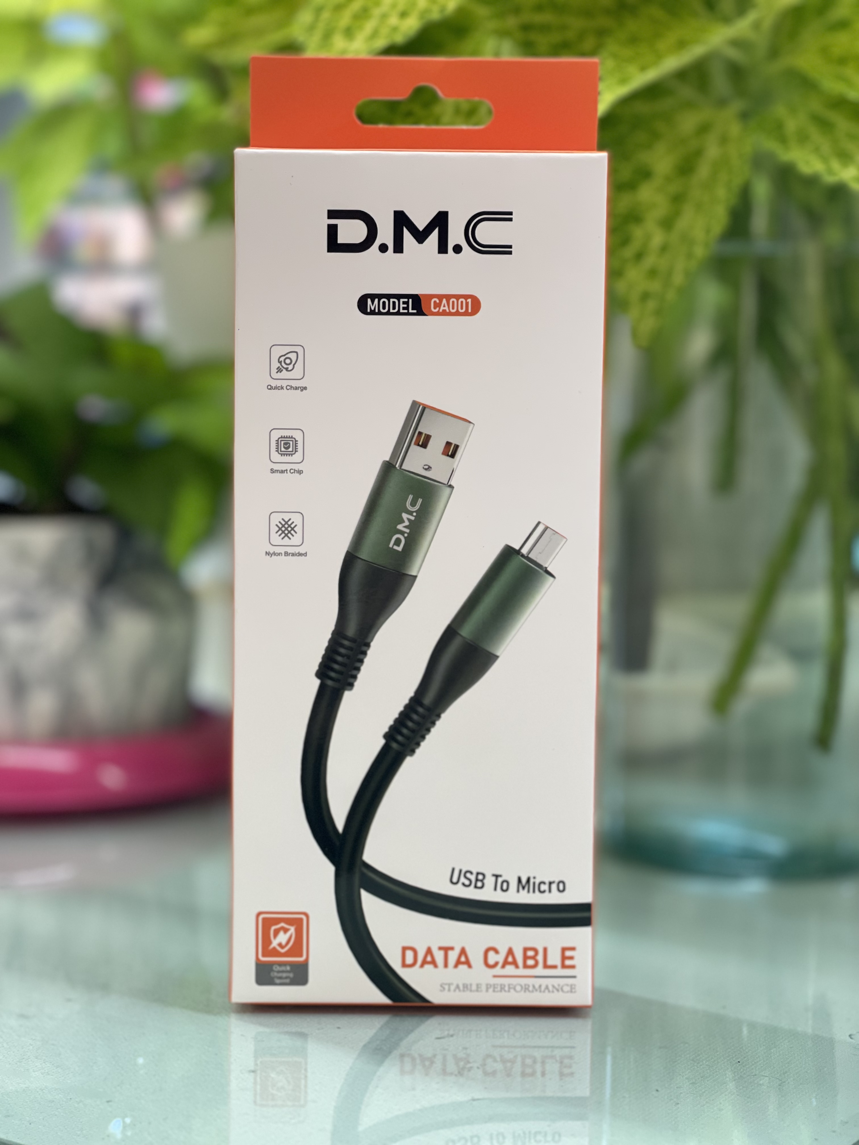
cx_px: 430
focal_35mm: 64
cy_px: 572
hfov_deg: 22.9
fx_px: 2118
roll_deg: -1.2
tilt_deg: -6.6
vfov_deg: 30.3
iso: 100
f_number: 2.2
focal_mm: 7.5
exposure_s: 1/100
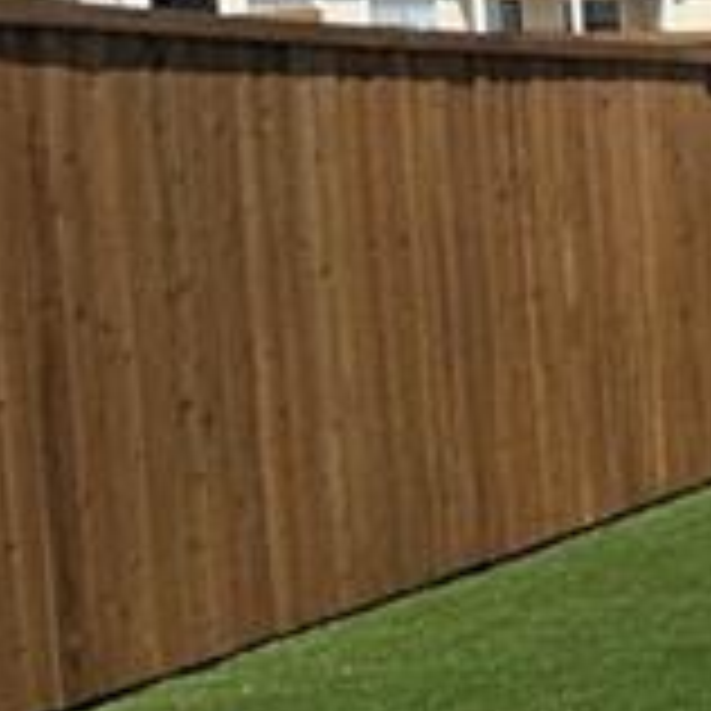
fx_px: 2789
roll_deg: +2.3
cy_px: 364
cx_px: 1611
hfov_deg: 12.1
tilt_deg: -5.7
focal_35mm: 120
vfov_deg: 14.5
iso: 16
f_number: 2.2
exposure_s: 1/1572
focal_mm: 2.22
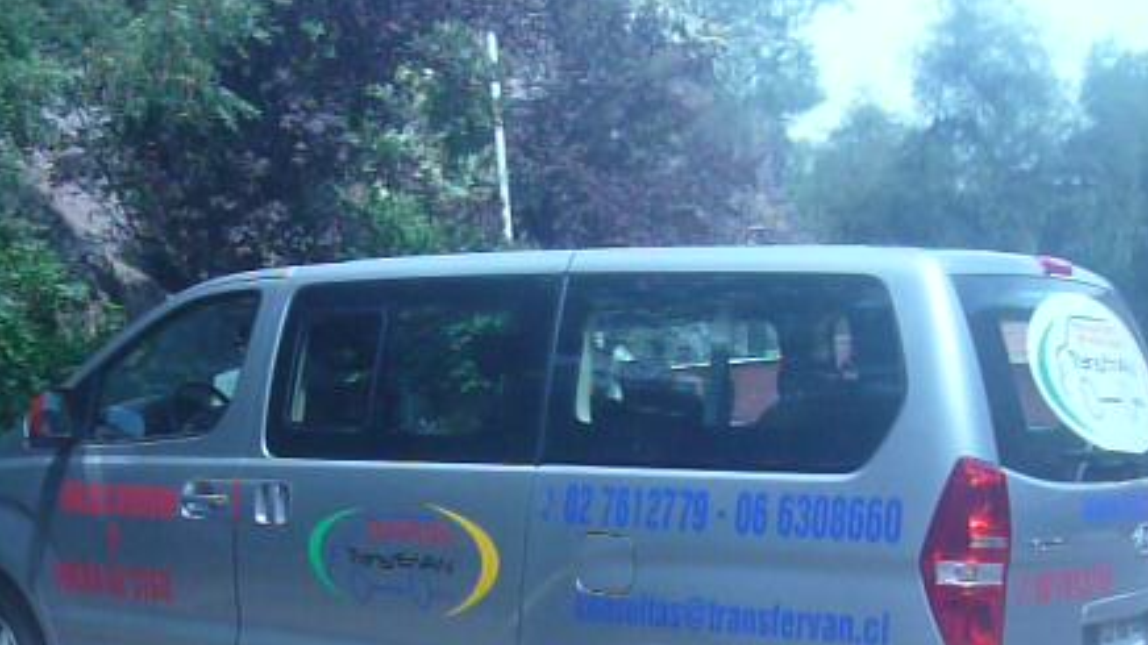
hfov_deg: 37.1
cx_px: 461
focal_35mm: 56
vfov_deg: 21.0
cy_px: 563
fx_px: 1704
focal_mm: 5.8
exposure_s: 1/200
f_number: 8
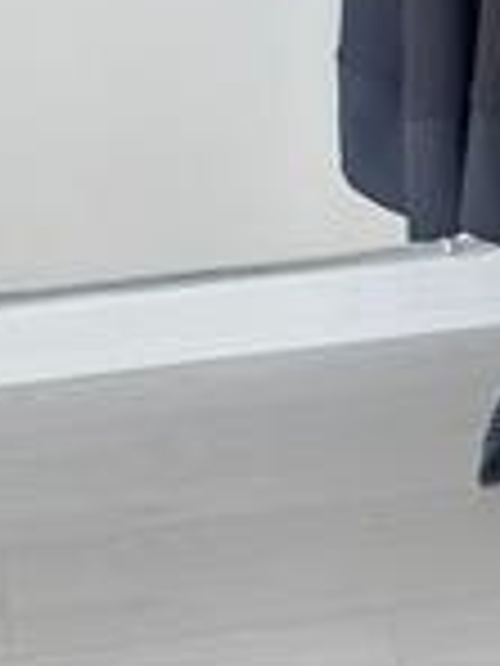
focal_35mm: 173
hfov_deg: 8.5
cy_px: -520
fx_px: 3332
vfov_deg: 10.7
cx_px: 613
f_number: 1.78
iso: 125
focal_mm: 6.86
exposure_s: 1/136
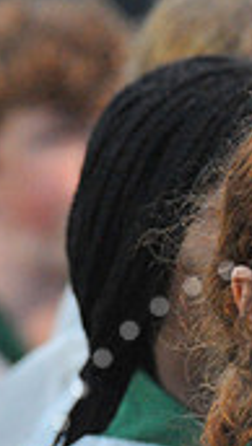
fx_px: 25087
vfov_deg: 1.0
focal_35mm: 2116
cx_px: 335
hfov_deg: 0.6
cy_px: 552
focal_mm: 600
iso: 6400
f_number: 11
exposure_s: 1/200
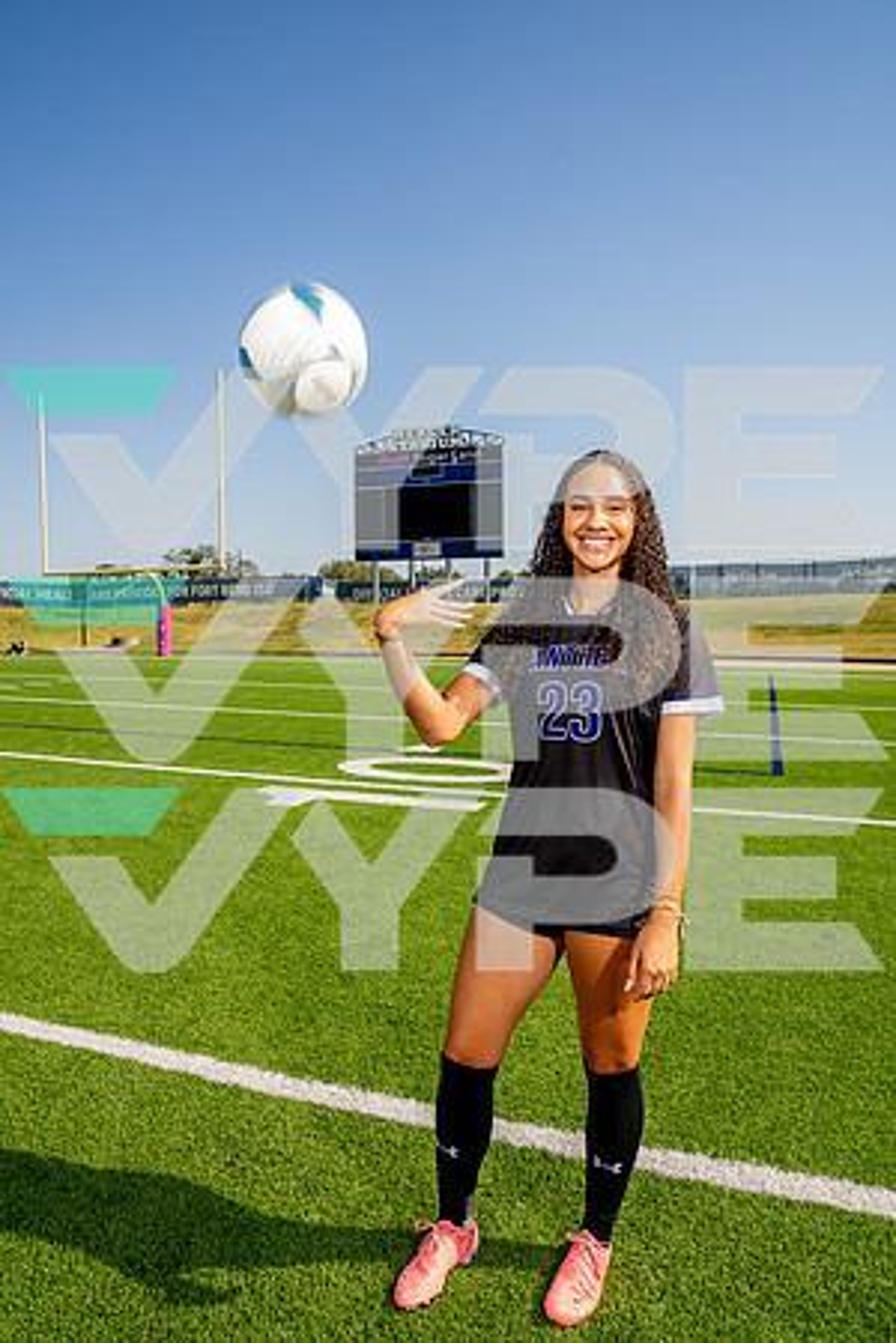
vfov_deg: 73.7
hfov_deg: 53.1
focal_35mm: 24
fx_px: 896
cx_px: 448
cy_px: 672
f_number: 7.1
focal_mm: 24
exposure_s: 1/125
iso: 50
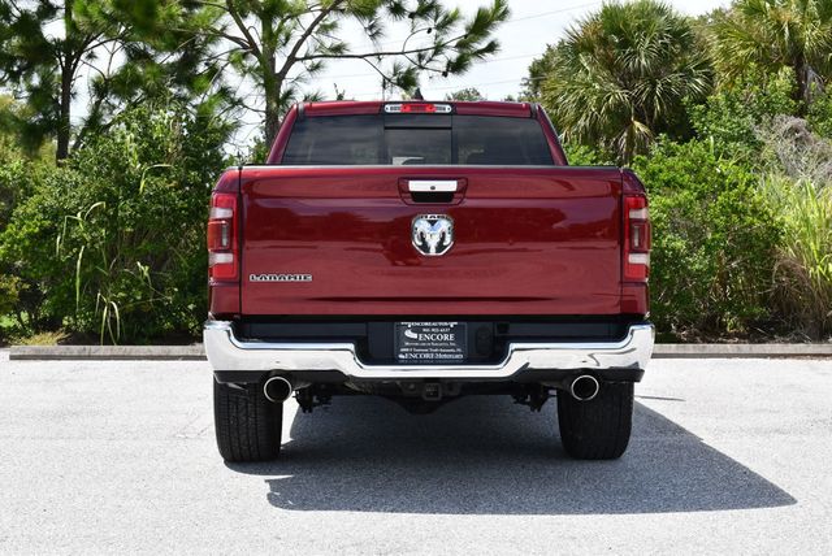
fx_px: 1342
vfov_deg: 23.4
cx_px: 416
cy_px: 278
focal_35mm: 58
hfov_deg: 34.5
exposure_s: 1/250
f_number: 8
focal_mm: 29
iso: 180
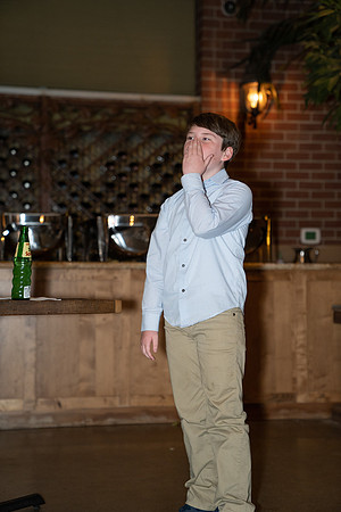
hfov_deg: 19.5
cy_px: 256
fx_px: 995
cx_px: 170
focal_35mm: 70
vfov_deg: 28.8
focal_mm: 70
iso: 2000
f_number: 2.8
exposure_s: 1/125
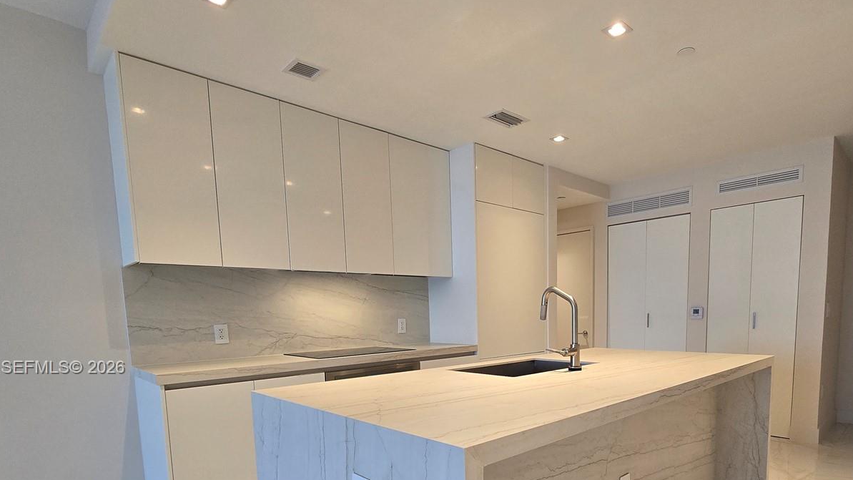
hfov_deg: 89.2
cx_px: 474
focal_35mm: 19
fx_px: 430
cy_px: 368
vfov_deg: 55.1
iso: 100
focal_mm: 2.2
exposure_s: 1/60
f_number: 2.2
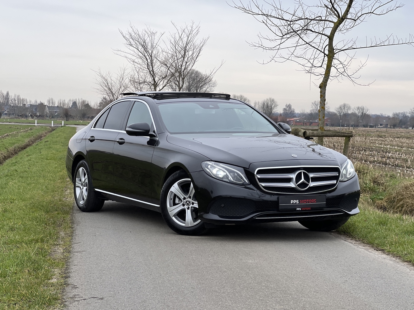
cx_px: 207
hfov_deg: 25.3
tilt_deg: -1.9
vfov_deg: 19.1
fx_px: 921
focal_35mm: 77
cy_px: 155
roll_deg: -1.4
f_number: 2.8
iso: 20
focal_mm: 9
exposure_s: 1/126
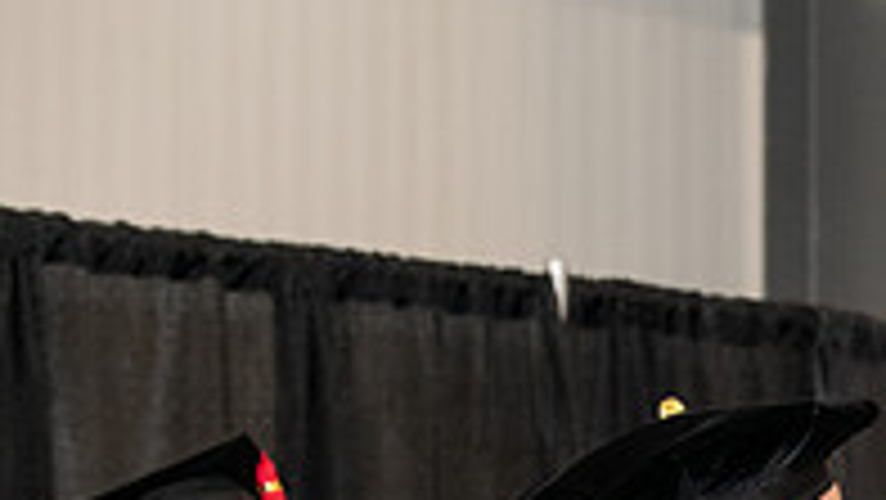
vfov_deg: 5.6
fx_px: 5077
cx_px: 1255
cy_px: 822
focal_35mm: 216
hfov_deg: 9.7
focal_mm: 70
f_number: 5.6
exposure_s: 1/200
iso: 2500
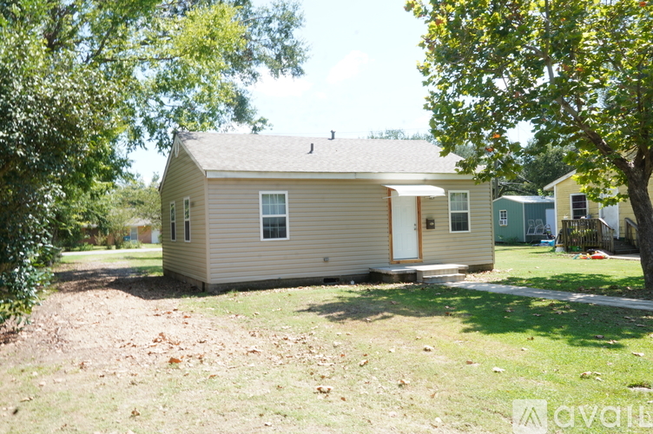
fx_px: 571
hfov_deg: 59.5
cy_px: 217
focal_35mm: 32
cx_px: 326
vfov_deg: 41.6
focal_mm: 21
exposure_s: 1/10
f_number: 25
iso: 125
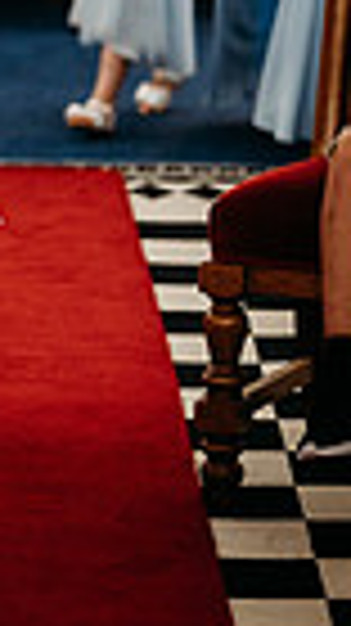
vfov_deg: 7.5
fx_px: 4757
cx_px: -200
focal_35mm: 287
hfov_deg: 4.2
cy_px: -50
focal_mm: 85
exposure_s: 1/200
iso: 1100
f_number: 1.8
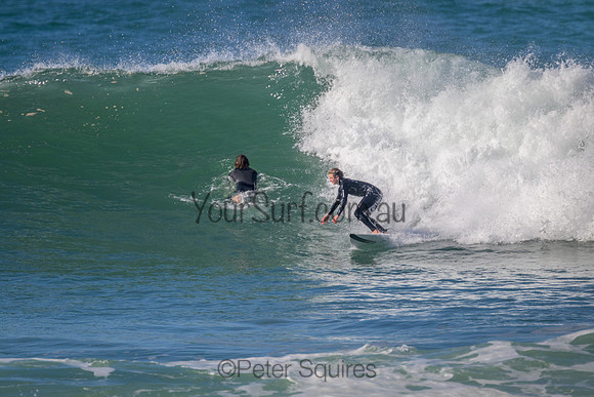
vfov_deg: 1.7
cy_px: 198
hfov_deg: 2.6
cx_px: 297
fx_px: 13202
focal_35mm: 800
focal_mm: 800
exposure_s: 1/2000
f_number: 11
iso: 800
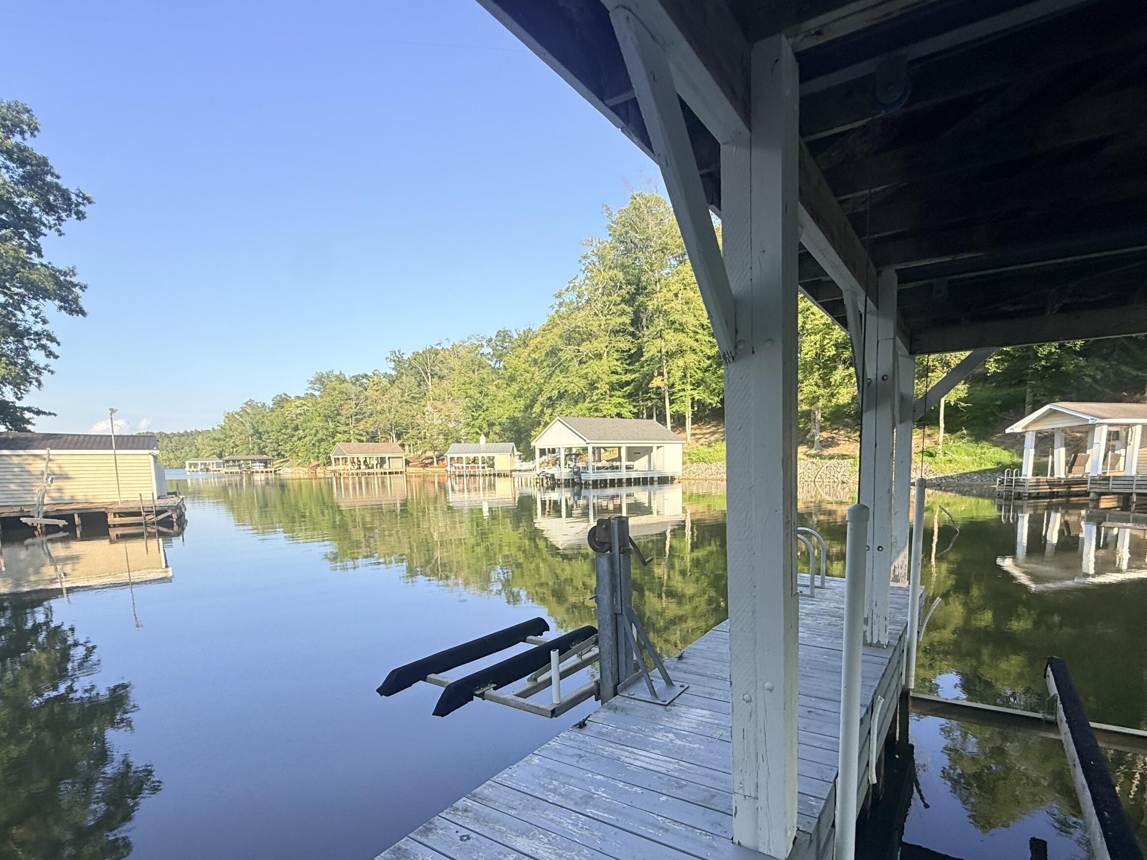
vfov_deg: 70.5
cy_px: 536
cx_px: 588
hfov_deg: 87.7
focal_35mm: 18
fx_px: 596
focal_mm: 2.22
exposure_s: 1/461
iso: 50
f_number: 2.2
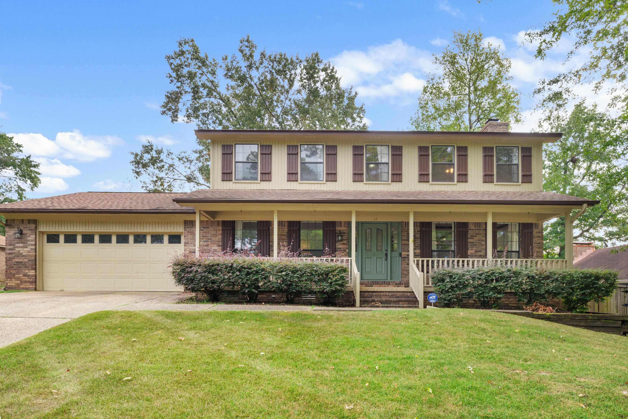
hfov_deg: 89.1
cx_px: 314
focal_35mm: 18
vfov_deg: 66.5
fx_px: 319
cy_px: 210
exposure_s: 1/160
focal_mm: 12.2
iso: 200
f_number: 9
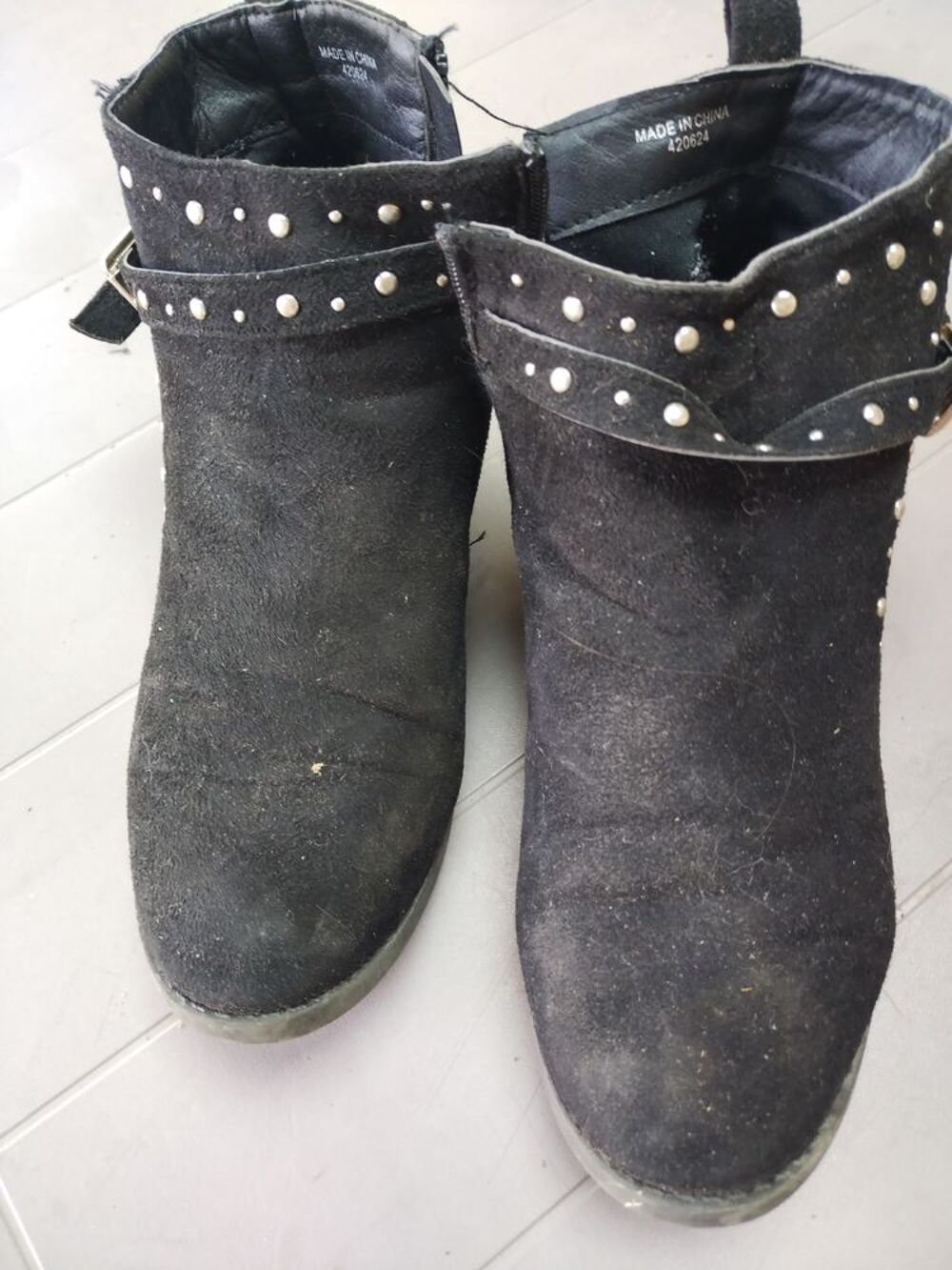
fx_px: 953
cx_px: 476
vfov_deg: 67.3
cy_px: 635
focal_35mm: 26
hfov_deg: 53.1
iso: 359
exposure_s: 1/50
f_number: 1.8
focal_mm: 4.75
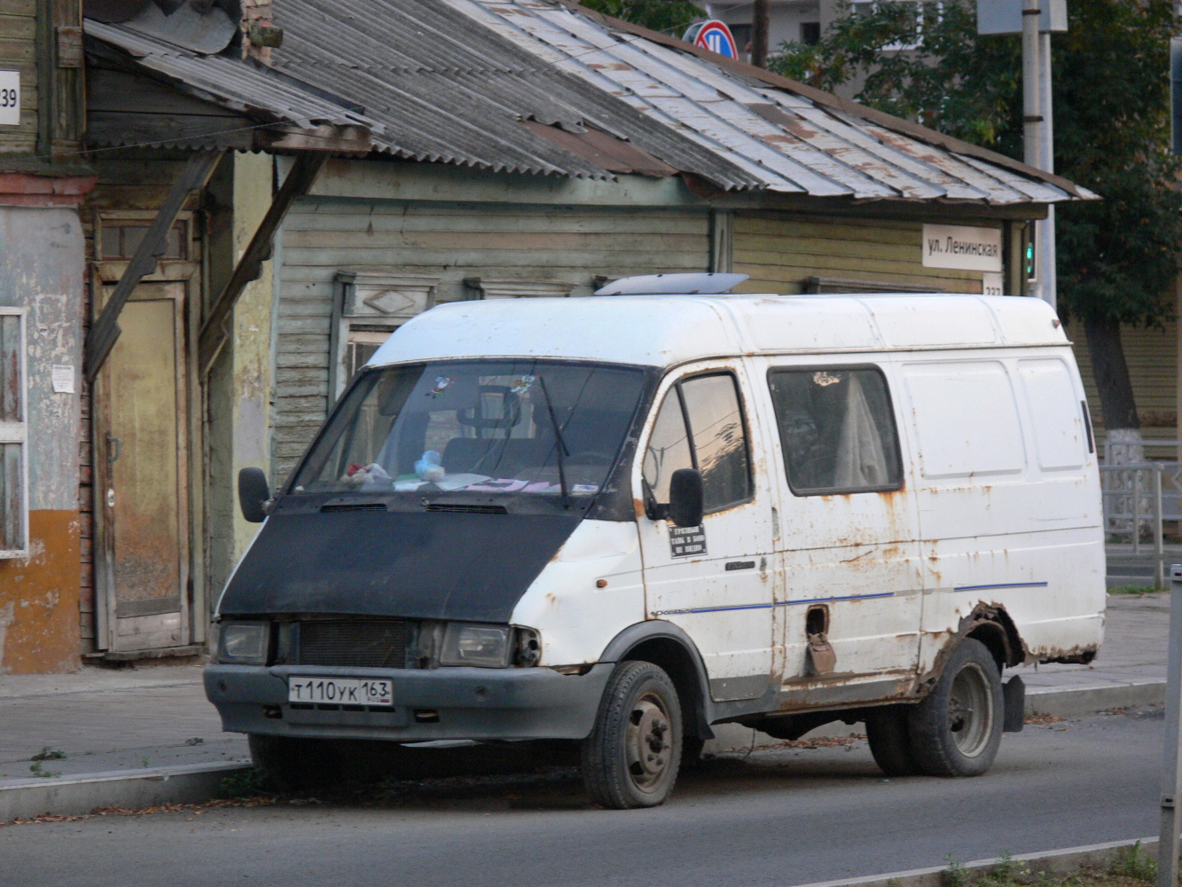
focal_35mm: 221
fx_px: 7547
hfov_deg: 9.0
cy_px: 444
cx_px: 591
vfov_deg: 6.7
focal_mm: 46.6
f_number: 3.6
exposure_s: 1/30
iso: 200
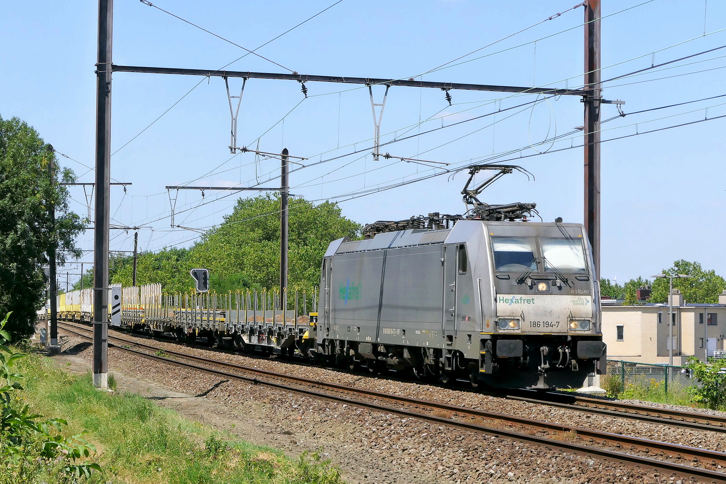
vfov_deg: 16.8
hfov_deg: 25.1
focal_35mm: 81
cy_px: 242
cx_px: 363
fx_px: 1633
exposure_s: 1/800
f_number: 8
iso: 320
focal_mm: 29.8
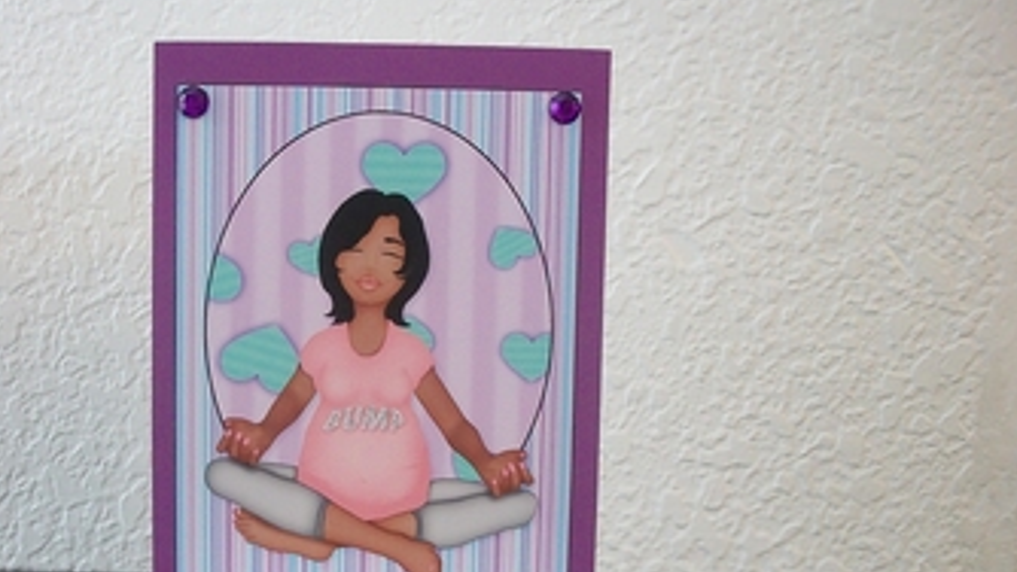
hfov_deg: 43.4
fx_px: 1268
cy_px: 434
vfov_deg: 25.1
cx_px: 378
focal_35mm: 47
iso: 210
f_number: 2.9
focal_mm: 5.7
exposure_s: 1/8
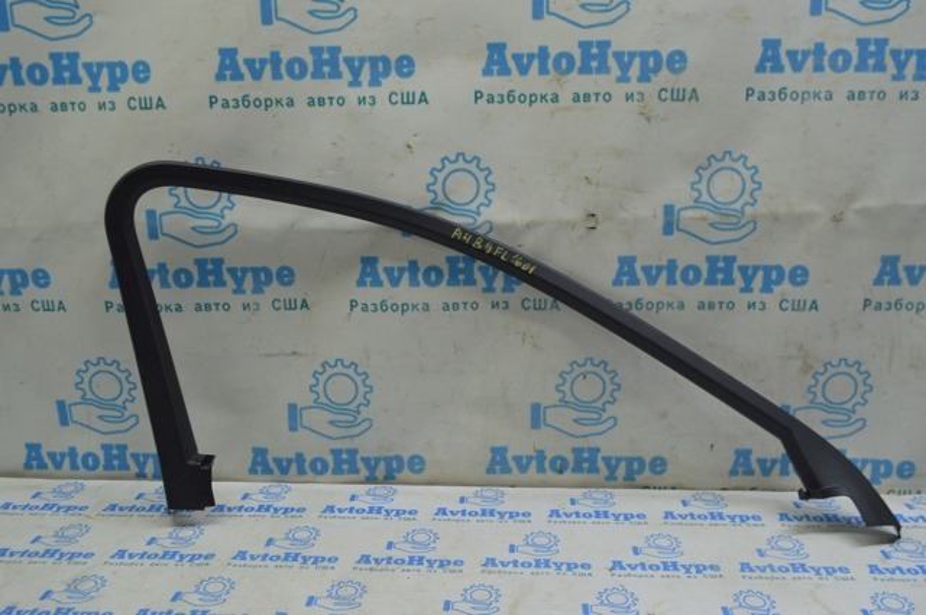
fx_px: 886
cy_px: 308
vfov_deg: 38.3
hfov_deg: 55.2
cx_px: 463
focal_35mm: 34
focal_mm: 23
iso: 400
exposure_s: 1/40
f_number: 5.6
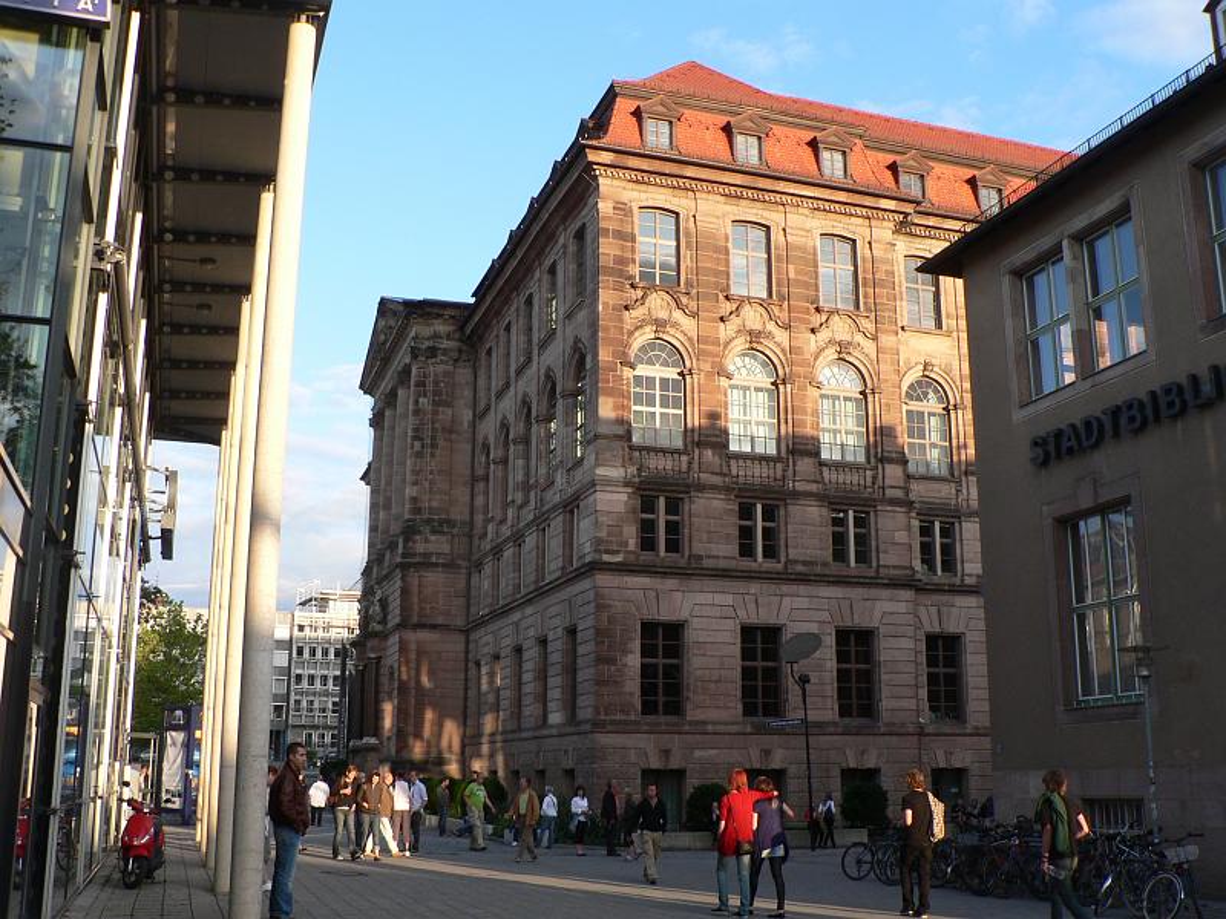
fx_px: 1275
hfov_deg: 51.4
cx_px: 613
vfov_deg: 39.7
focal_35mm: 36
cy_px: 460
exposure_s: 1/125
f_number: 4
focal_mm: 6
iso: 80
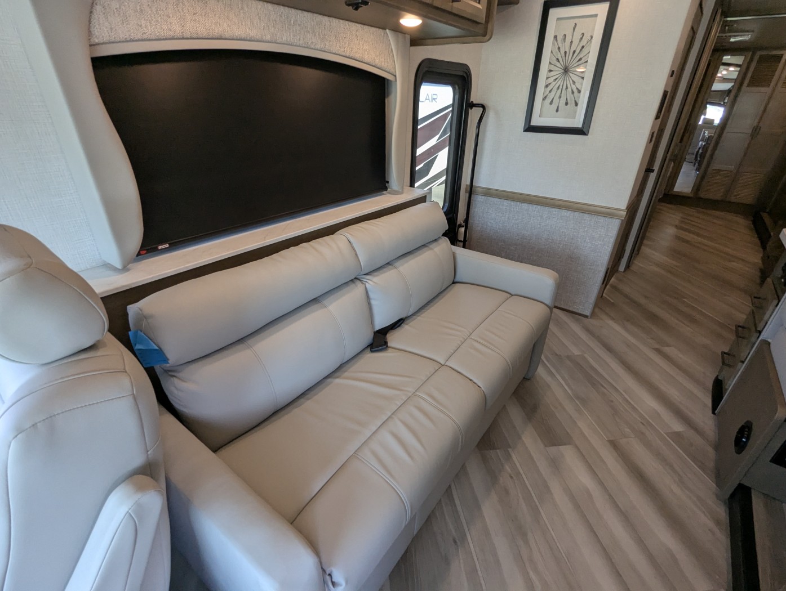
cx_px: 393
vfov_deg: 78.2
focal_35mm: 16
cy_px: 296
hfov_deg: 94.4
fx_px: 364
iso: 184
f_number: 2.2
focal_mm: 2.35
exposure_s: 1/195
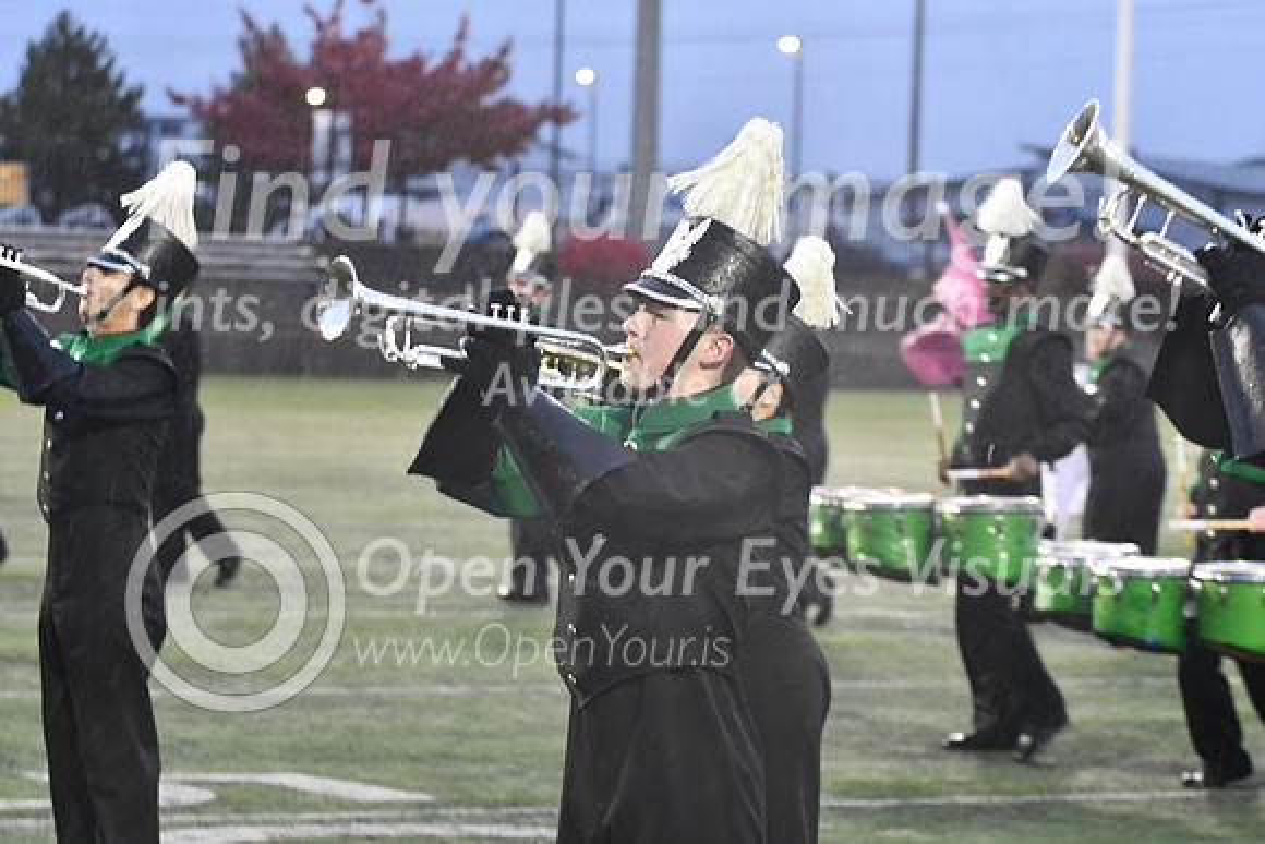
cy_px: 422
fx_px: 5535
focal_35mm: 158
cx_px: 632
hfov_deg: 13.0
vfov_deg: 8.7
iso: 1600
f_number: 4.5
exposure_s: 1/100
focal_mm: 105
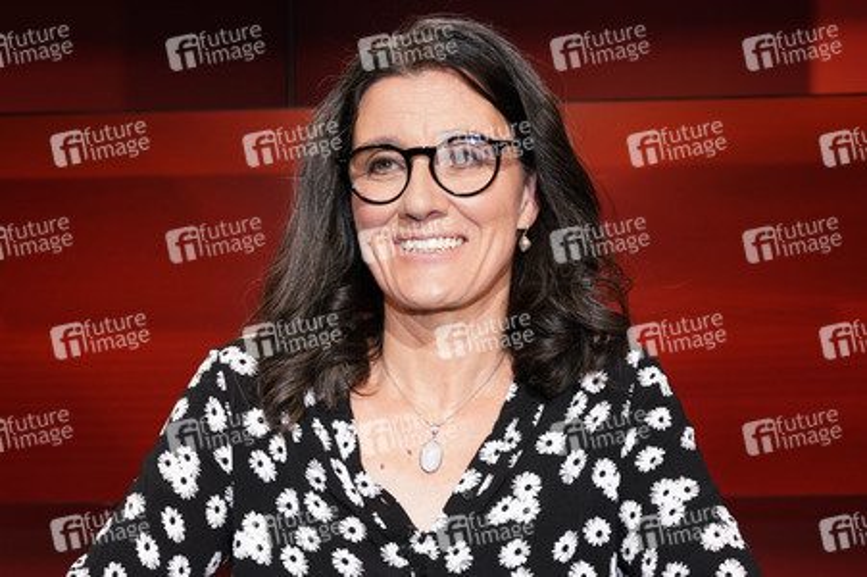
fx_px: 914
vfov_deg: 35.0
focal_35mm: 38
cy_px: 288
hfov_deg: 50.7
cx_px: 434
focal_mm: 38
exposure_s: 1/125
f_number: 5
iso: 1600
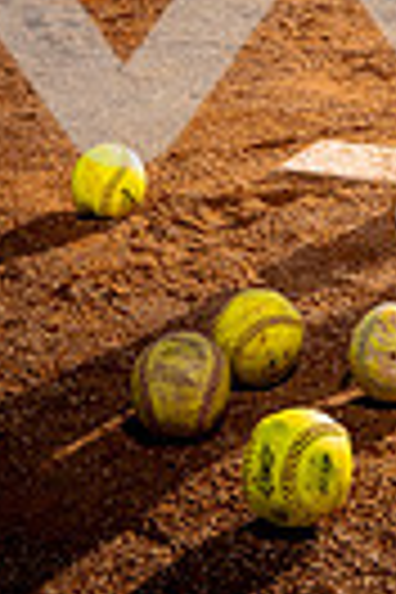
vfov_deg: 18.4
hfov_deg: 13.2
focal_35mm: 99
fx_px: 1633
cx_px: 572
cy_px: -288
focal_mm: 29
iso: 100
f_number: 5.6
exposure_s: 1/250
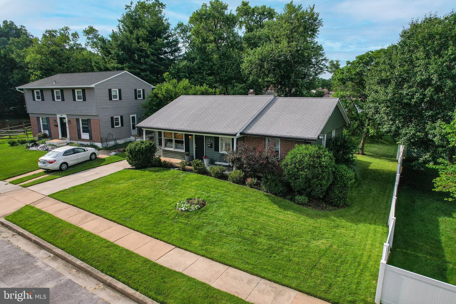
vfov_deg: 57.2
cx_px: 228
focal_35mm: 22
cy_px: 152
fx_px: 279
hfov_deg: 78.6
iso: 100
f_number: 2.8
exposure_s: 1/640
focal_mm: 8.38
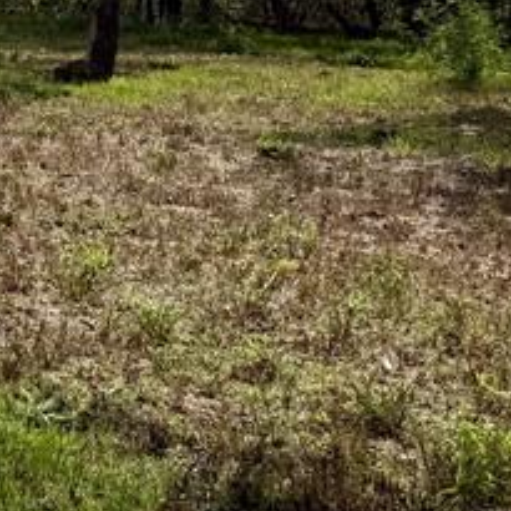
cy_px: -264
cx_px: -299
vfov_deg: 15.2
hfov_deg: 15.0
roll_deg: -0.5
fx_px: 1770
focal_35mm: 106
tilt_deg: +10.0
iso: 80
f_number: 1.78
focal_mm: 6.76
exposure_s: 1/11905
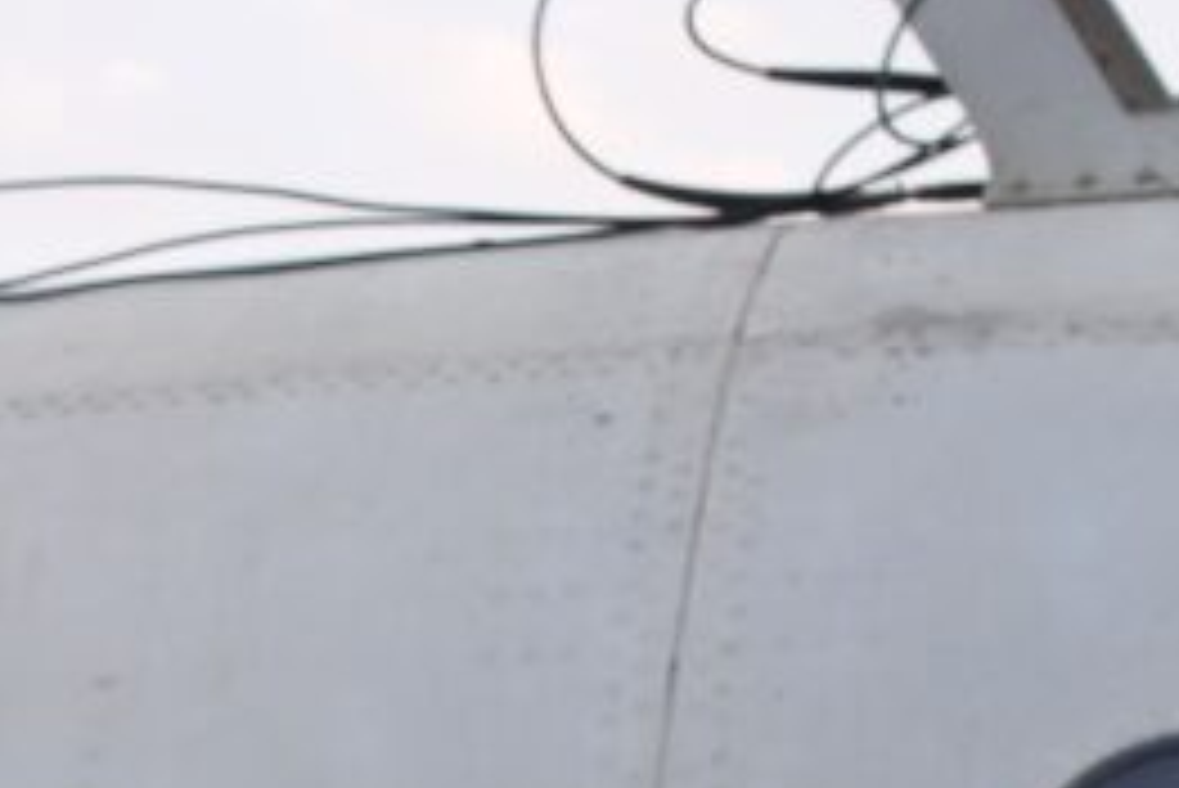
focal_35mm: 205
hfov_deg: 9.3
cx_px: -1305
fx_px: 6717
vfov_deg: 6.4
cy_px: 1932
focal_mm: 23
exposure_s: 1/160
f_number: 5
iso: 800
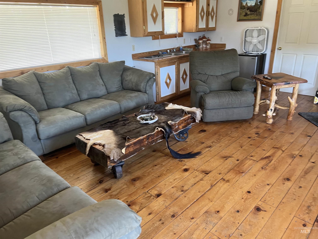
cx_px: 159
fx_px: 239
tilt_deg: -19.0
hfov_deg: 67.3
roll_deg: +2.3
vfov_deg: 53.1
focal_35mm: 26
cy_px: 120
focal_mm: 5.7
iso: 160
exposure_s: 1/60
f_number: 1.5
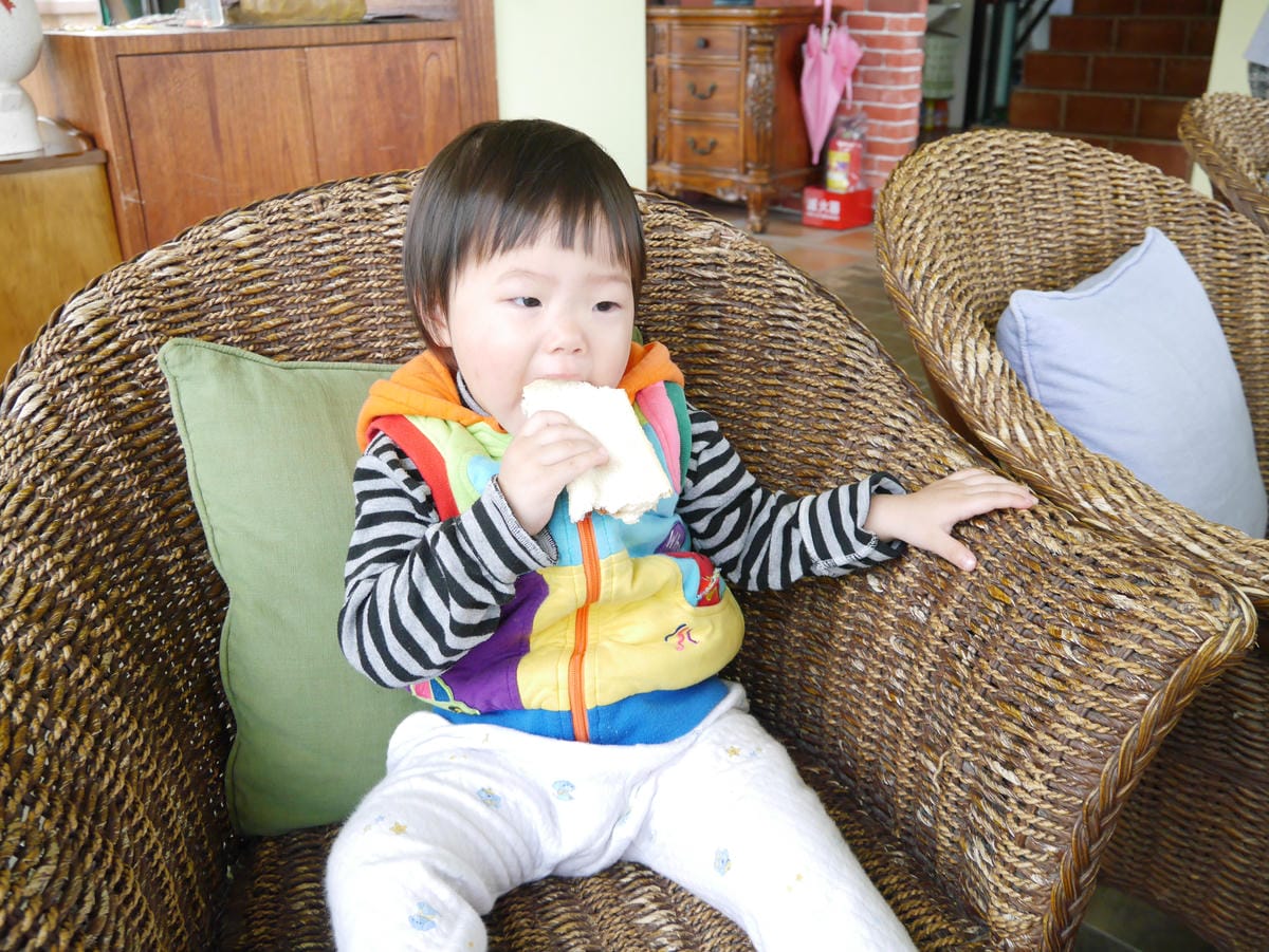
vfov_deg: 44.2
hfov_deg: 56.8
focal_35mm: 32
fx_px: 1174
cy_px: 476
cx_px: 634
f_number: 4
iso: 500
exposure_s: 1/60
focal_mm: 16
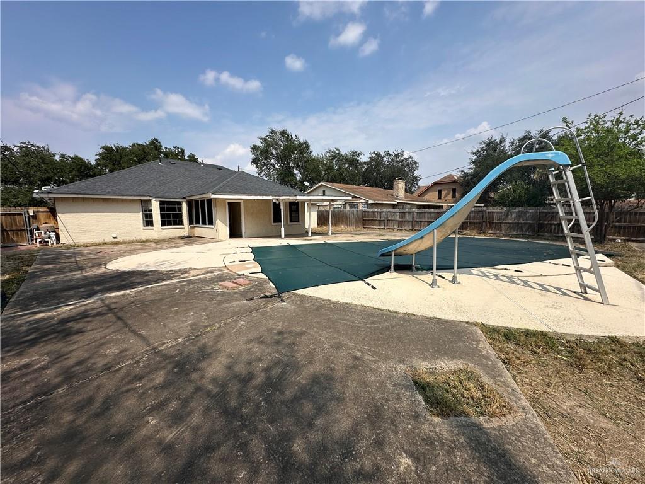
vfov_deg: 85.7
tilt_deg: -4.6
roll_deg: +0.2
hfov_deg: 102.1
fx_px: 261
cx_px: 322
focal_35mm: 14
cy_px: 242
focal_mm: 2.22
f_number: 2.2
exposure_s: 1/3205
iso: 50
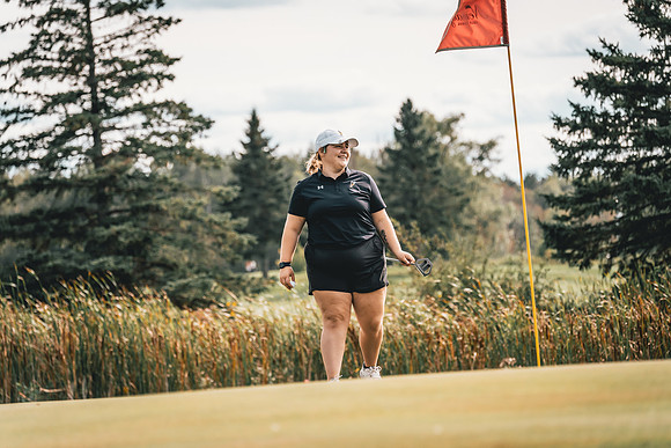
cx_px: 336
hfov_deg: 9.1
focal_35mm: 227
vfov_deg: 6.1
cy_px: 224
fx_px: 4230
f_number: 6.3
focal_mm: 223
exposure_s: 1/1250
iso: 400
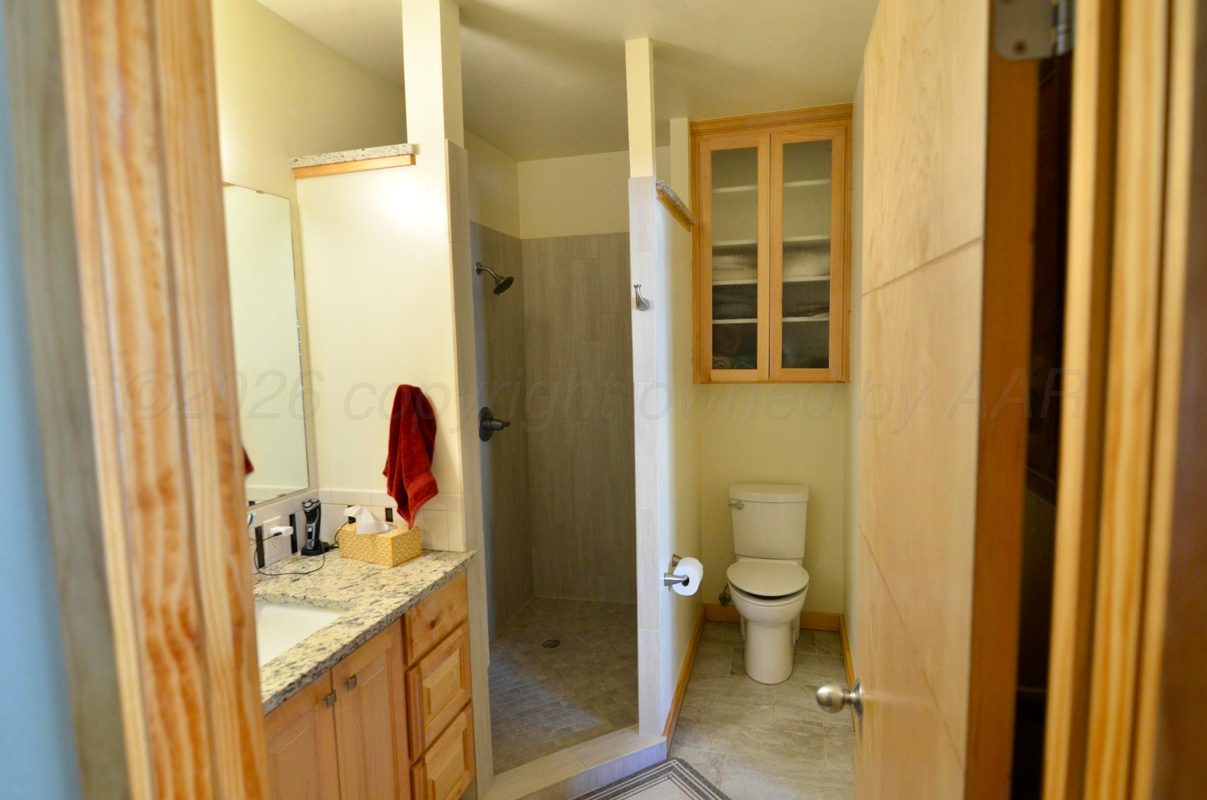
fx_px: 652
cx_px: 604
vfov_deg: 63.0
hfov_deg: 85.5
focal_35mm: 20
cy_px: 400
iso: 800
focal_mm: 13
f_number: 4
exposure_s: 1/60
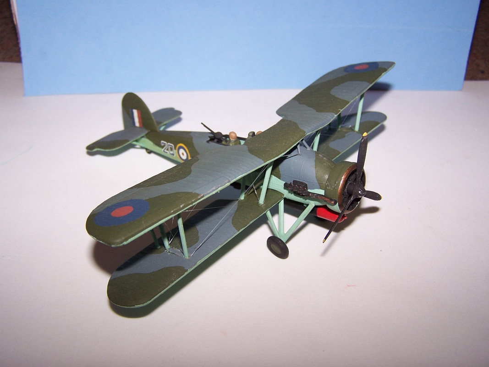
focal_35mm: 38
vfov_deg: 37.7
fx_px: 537
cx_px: 244
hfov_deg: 49.0
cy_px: 184
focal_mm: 6.3
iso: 80
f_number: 2.8
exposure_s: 1/60
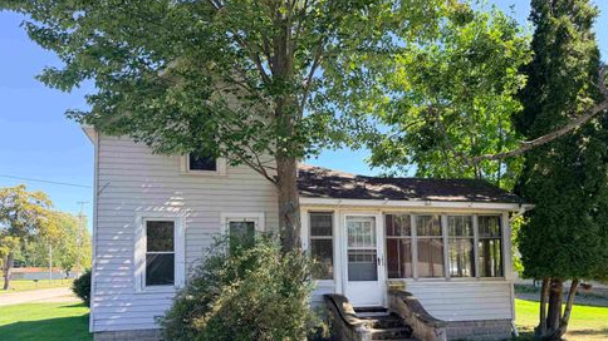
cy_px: 231
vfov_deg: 42.2
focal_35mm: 27
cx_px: 305
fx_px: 435
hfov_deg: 69.9
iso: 100
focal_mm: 6.76
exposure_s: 1/840
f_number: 1.78
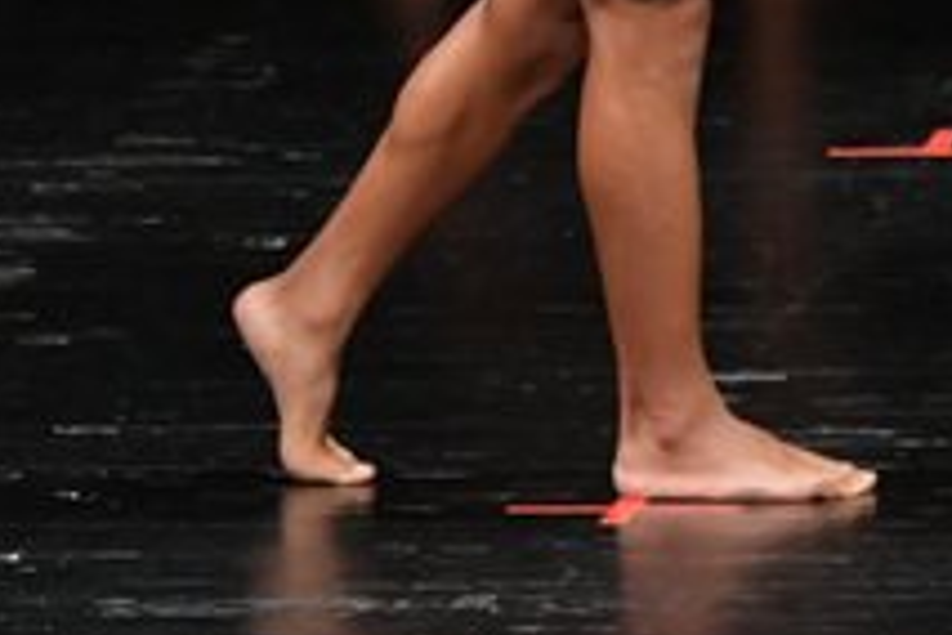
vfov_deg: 1.4
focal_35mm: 981
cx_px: -235
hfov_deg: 2.1
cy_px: -434
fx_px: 25940
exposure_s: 1/400
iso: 3200
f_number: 5.6
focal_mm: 180
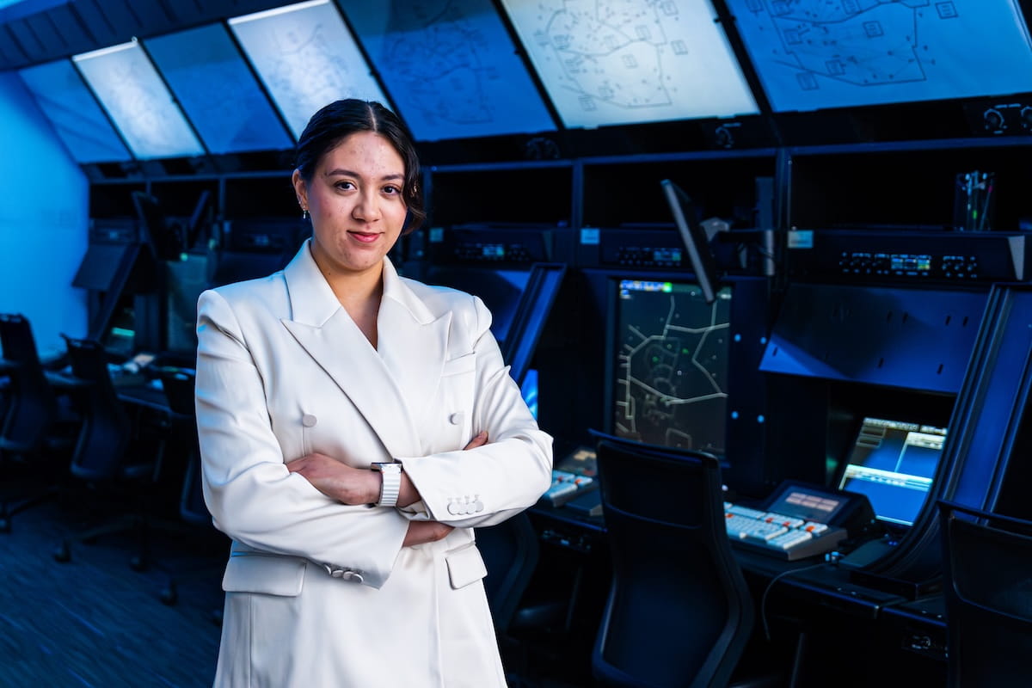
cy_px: 344
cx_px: 516
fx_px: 1462
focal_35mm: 51
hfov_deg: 38.9
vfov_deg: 26.5
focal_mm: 34
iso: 2500
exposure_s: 1/160
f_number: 2.8
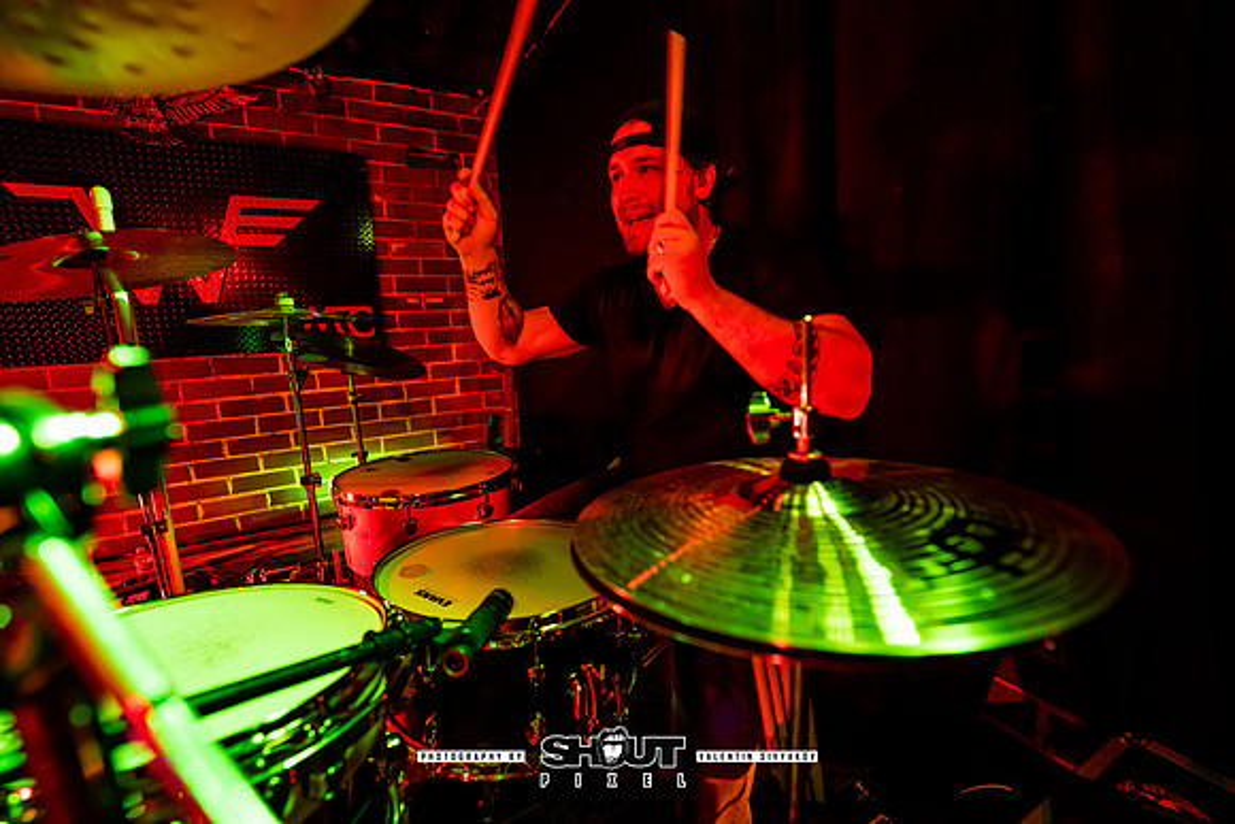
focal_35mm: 14
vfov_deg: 81.2
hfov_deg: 104.2
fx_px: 480
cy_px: 412
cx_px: 618
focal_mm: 14
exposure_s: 1/200
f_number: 2.8
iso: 640
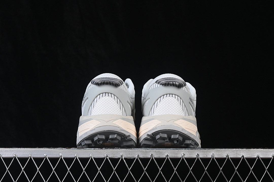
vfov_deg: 18.2
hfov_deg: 27.0
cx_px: 137
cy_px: 91
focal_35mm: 75
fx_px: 571
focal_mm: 50
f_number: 8
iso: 160
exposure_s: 1/80
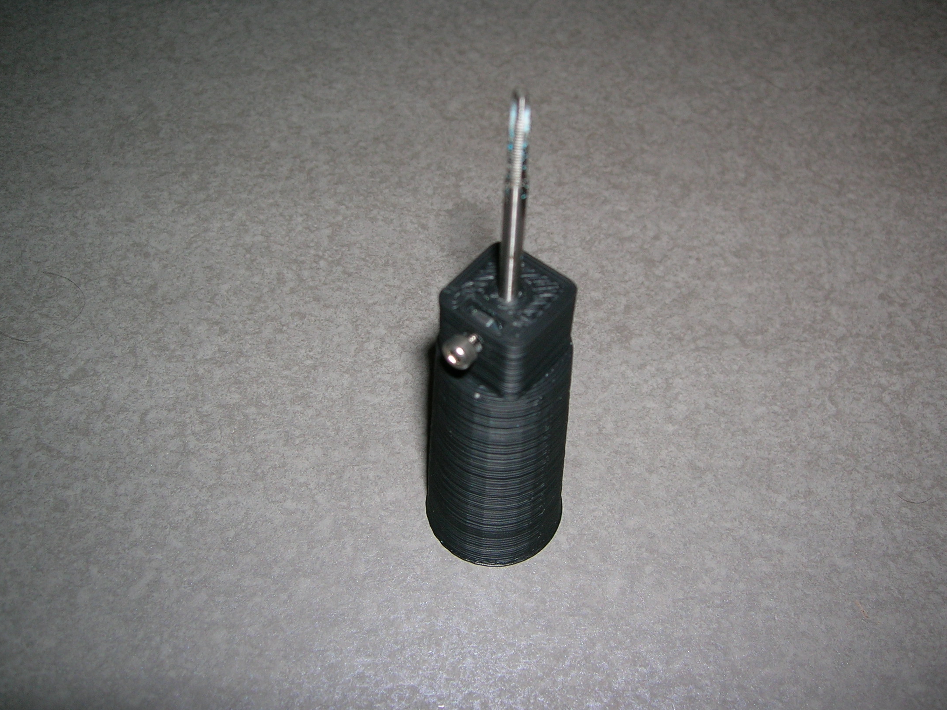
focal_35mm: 36
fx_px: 985
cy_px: 335
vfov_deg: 39.6
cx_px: 469
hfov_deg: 51.4
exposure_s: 1/60.1
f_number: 2.9
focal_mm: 5.7
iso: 50
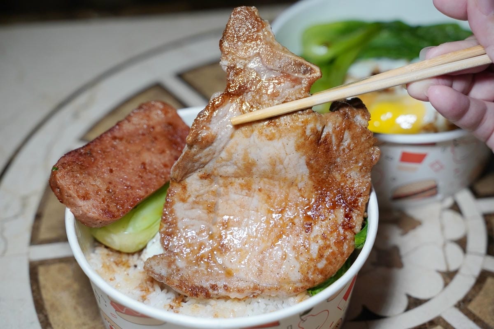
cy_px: 164
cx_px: 247
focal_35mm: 64
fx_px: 878
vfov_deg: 21.2
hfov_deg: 31.4
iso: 1000
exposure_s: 1/160
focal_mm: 64
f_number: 4
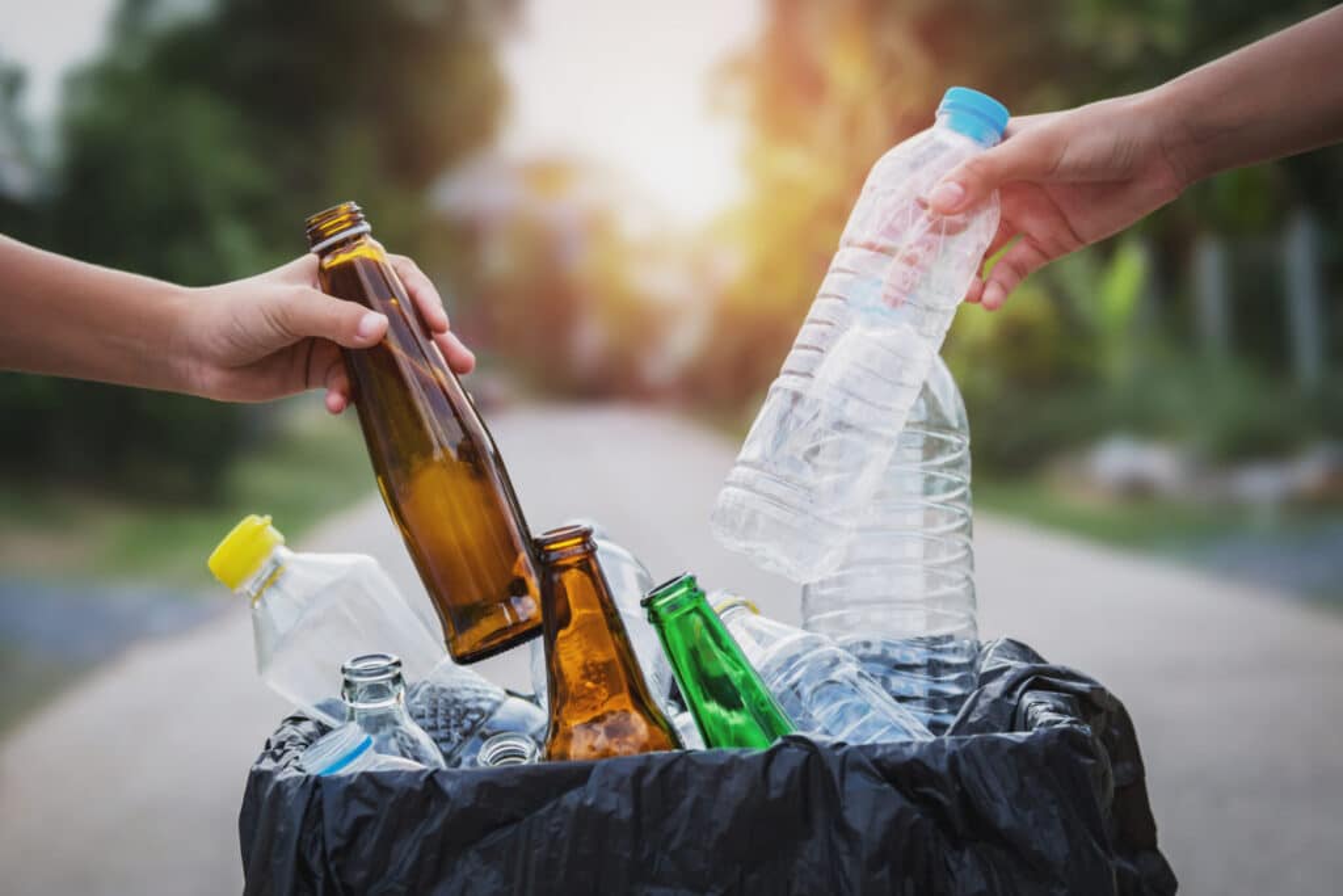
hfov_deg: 30.5
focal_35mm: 66
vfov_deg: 20.6
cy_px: 448
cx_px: 672
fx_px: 2462
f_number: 2.8
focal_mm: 44
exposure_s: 1/2000
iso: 200
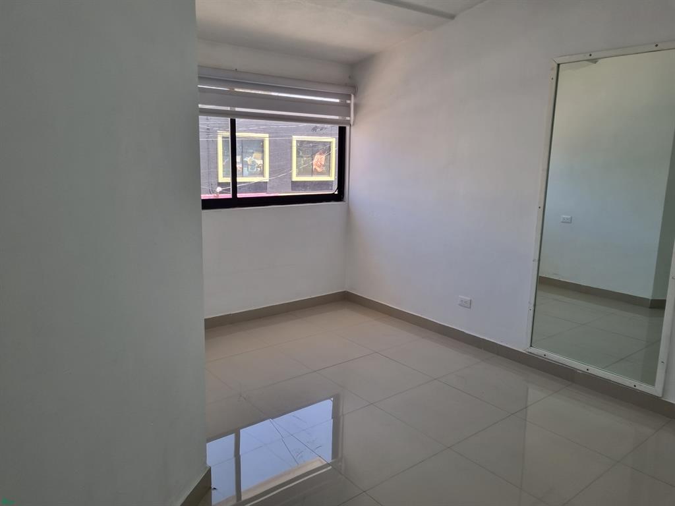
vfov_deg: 53.1
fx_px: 507
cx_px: 338
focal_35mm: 26
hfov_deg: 67.3
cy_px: 253
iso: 64
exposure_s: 1/120
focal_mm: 5.4
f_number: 1.8
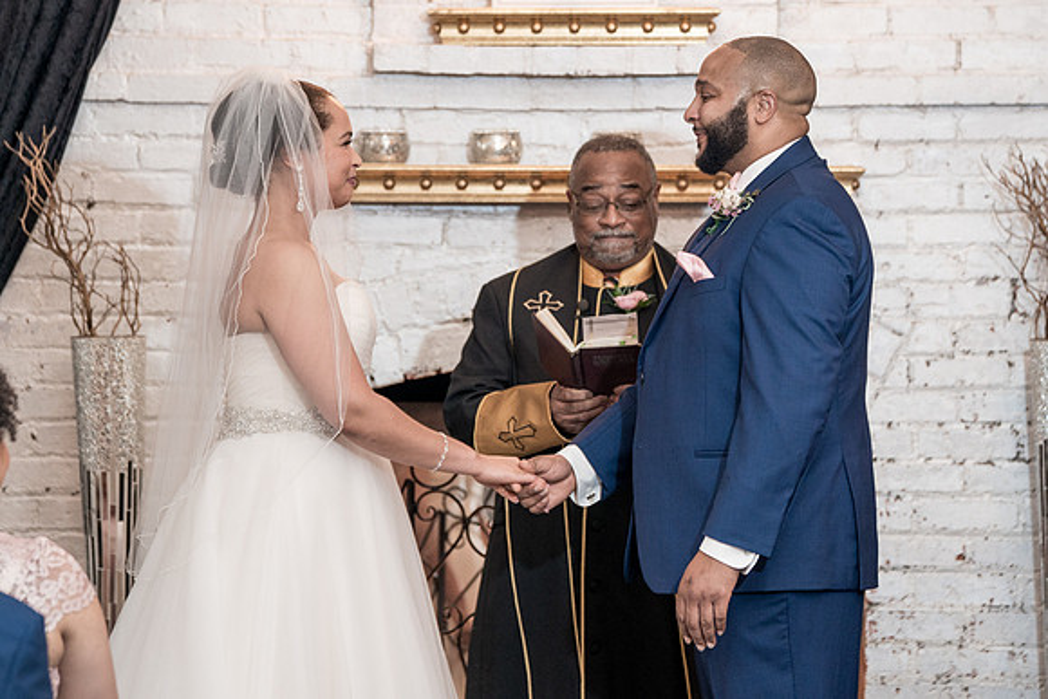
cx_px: 540
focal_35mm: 178
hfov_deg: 11.5
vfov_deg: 7.7
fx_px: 5182
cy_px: 295
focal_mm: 154
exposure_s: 1/100
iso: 2000
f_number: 4
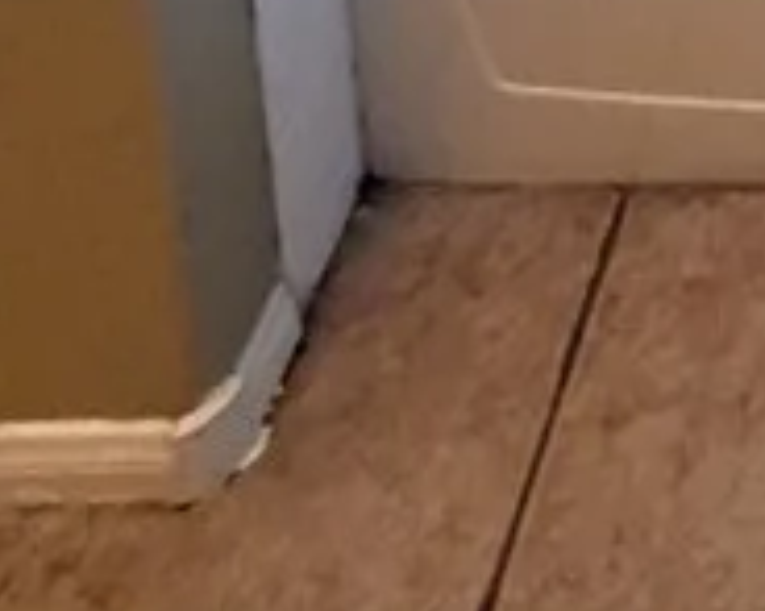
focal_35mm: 76
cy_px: -1326
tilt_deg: -11.8
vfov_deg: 10.8
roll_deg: +0.7
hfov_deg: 20.0
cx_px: 1276
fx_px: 1720
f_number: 2.2
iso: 250
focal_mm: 2.22
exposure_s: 1/60
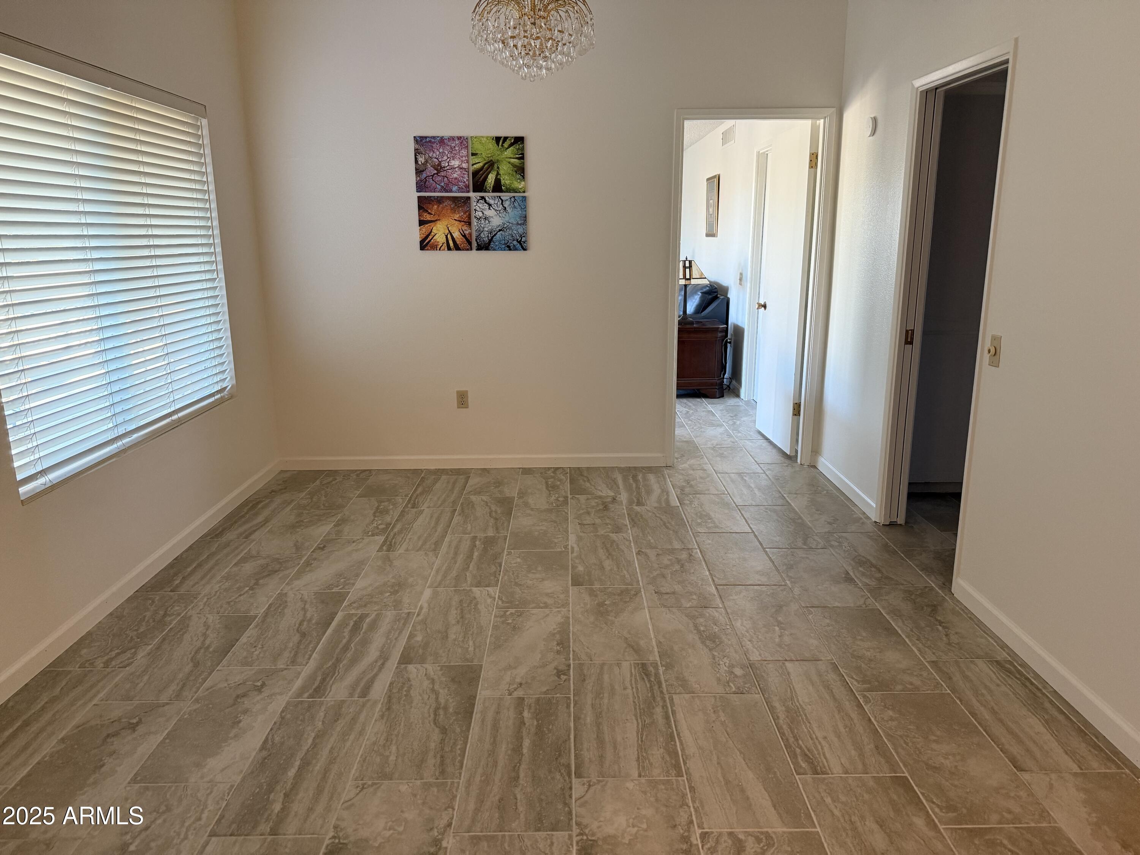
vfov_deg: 56.8
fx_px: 790
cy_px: 428
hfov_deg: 71.6
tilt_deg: -13.4
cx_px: 570
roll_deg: +0.6
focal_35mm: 24
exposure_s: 1/60
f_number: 1.78
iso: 320
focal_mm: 6.76
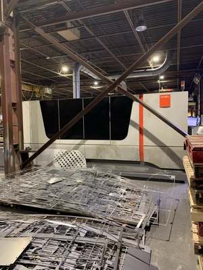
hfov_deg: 53.1
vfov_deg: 67.3
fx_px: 203
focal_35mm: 26
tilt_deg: -4.1
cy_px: 135
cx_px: 102
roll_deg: +1.0
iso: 400
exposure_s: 1/40
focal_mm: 4.25
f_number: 1.8
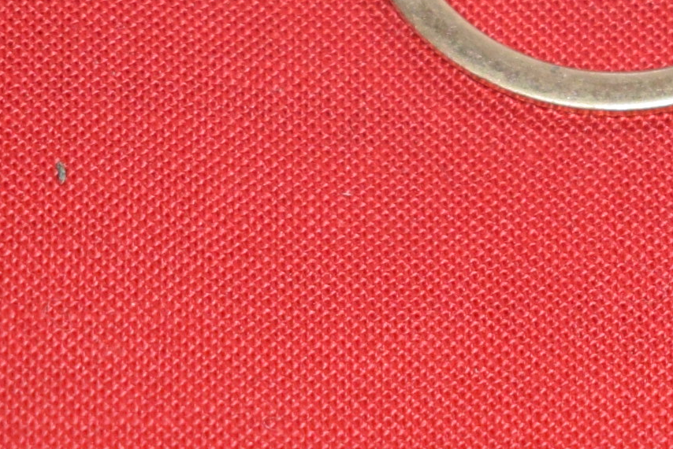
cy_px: -173
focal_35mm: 316
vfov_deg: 4.3
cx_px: 1037
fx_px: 5909
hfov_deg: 6.4
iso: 800
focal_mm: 40
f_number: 5.6
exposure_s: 1/200
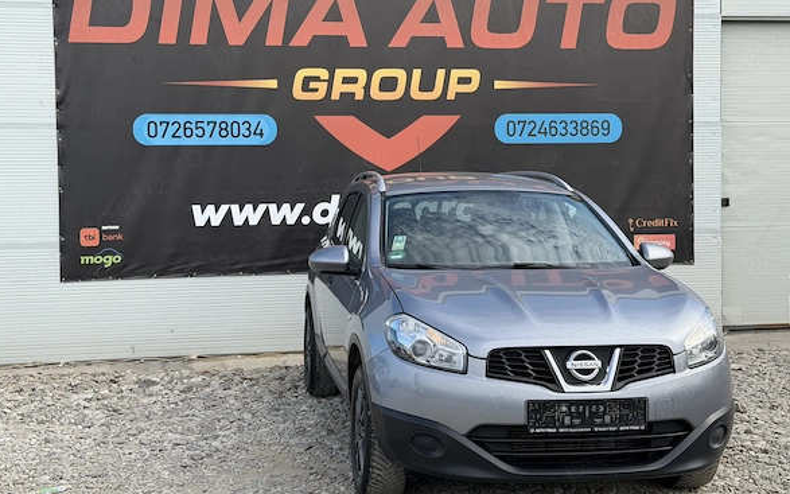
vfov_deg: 24.9
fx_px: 1120
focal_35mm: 52
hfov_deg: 38.9
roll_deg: +0.3
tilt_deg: -0.1
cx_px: 398
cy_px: 227
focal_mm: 6.76
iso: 80
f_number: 1.78
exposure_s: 1/1642
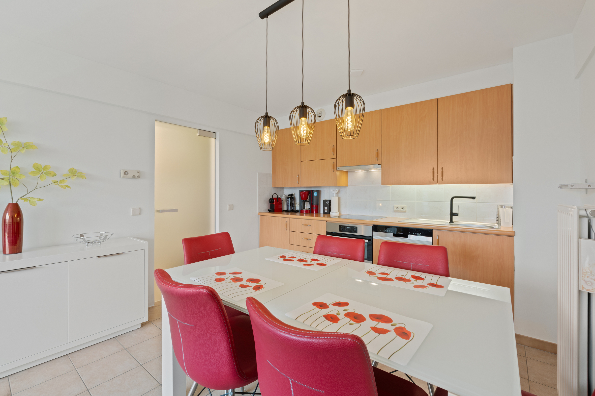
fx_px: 264
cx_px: 298
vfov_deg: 73.7
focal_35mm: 16
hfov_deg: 96.7
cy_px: 198
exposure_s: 1/2
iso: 200
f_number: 11
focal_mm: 16
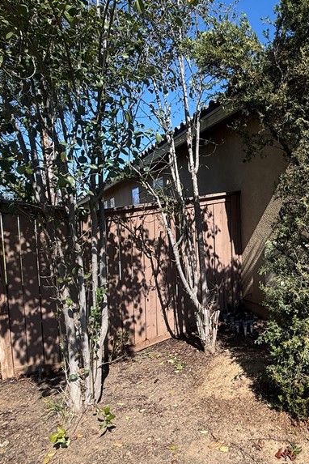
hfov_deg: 45.0
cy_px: 235
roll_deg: +2.3
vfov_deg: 69.4
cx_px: 277
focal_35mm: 26
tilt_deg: -2.0
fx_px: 335
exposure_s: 1/1572
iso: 50
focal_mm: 2.22
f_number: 2.2
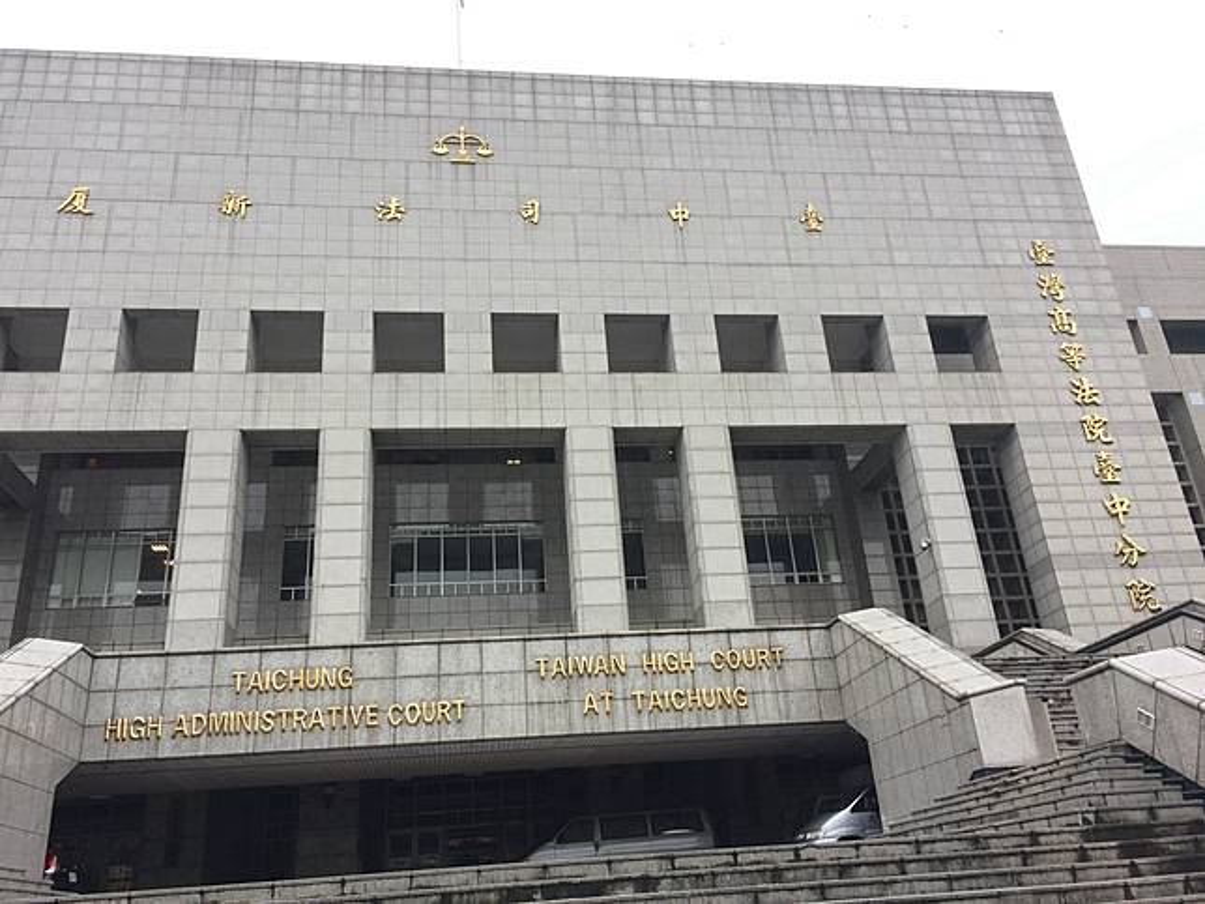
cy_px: 452
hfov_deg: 61.7
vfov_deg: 48.2
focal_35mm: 29
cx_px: 602
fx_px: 1010
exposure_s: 1/360
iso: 32
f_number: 2.2
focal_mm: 4.15
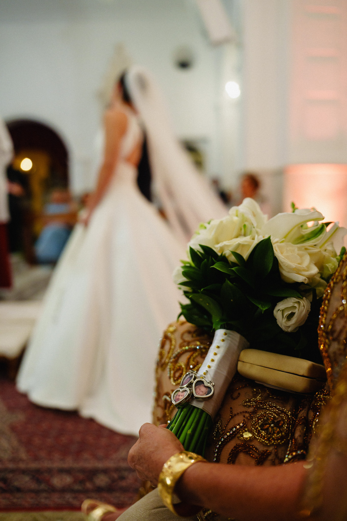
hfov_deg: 46.4
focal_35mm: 28
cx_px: 174
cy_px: 260
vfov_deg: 65.5
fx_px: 405
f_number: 1.8
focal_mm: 28
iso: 1250
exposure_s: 1/320
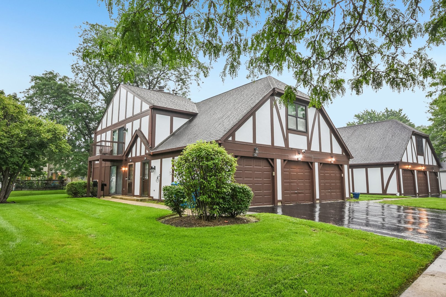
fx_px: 279
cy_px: 148
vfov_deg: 56.1
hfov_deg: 77.3
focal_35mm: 22
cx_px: 223
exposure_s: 1/10
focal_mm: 15
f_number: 8
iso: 400
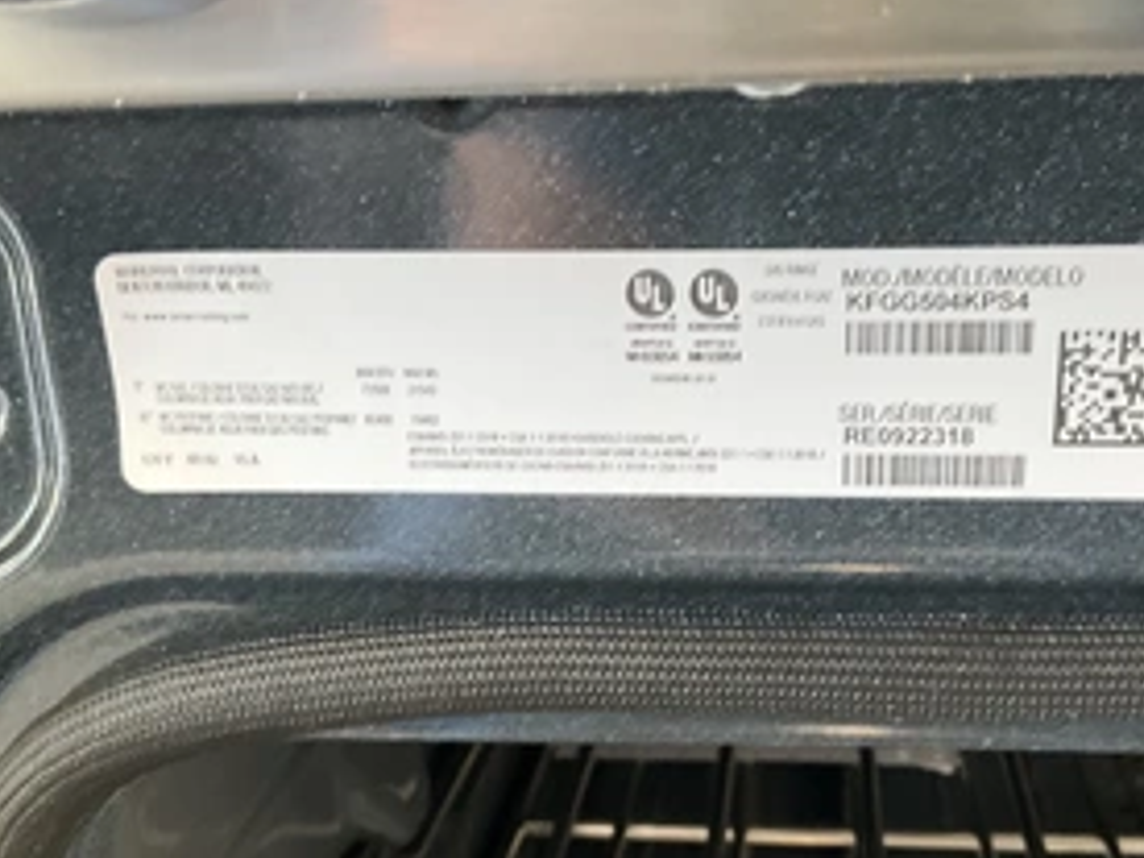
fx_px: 1388
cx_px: 688
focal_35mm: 42
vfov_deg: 34.2
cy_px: 539
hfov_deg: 44.6
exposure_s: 1/40
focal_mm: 3
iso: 250
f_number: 1.8
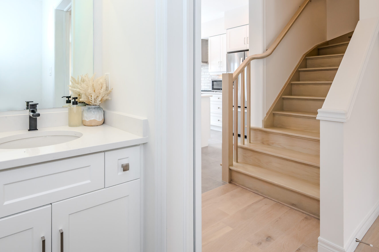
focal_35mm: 21
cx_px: 147
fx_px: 221
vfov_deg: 57.8
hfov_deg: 80.1
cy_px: 80
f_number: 7.1
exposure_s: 1/100
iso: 800
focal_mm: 14
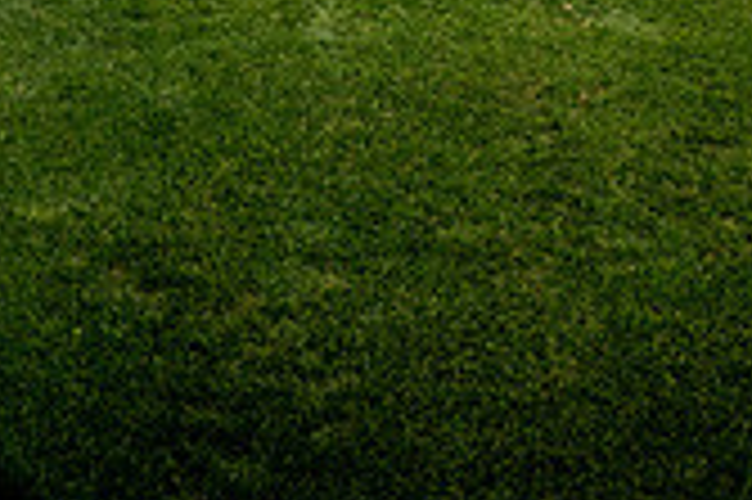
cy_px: -500
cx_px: 671
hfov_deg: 34.9
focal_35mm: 54
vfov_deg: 17.7
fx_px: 1127
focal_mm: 20
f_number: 11
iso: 400
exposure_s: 1/800
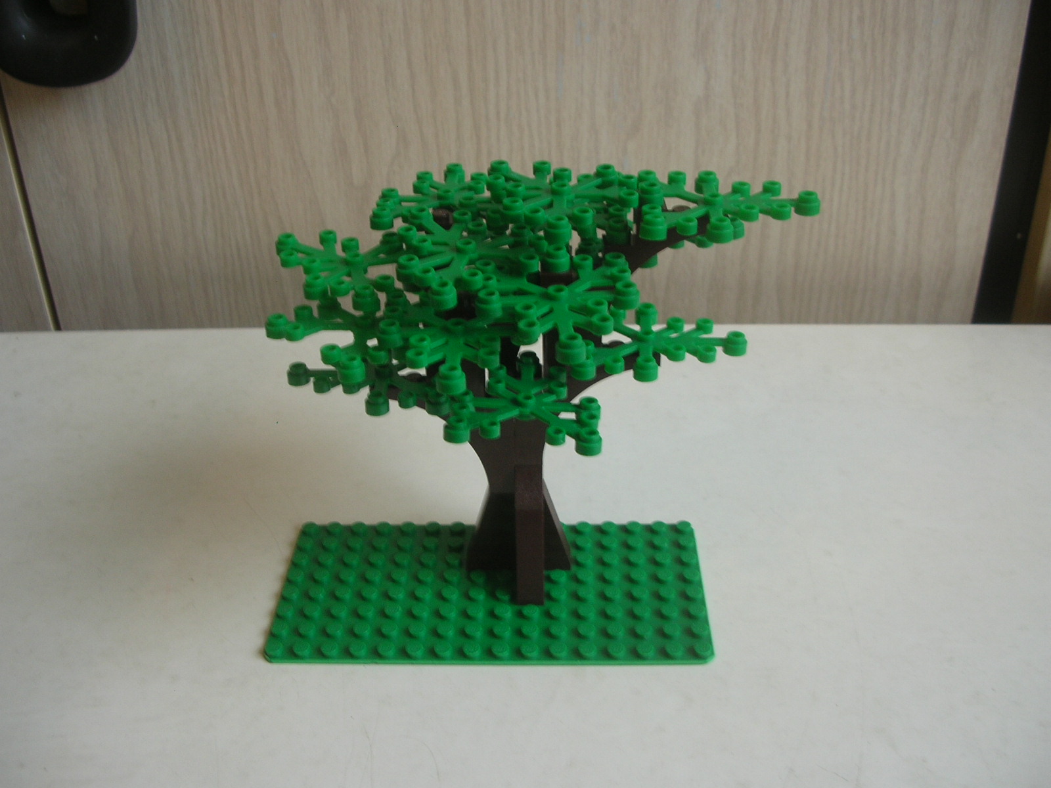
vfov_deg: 40.7
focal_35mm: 35
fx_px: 1063
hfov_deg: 52.6
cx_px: 526
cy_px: 394
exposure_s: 1/12.7
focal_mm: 5.8
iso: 50
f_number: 2.8
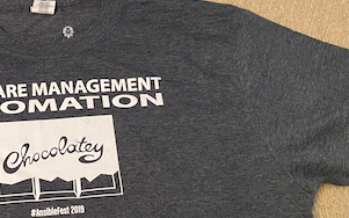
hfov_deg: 34.8
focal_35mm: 55
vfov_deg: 23.4
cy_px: 146
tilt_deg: -70.9
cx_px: 34
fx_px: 523
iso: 640
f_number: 1.8
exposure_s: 1/25
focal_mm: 4.25
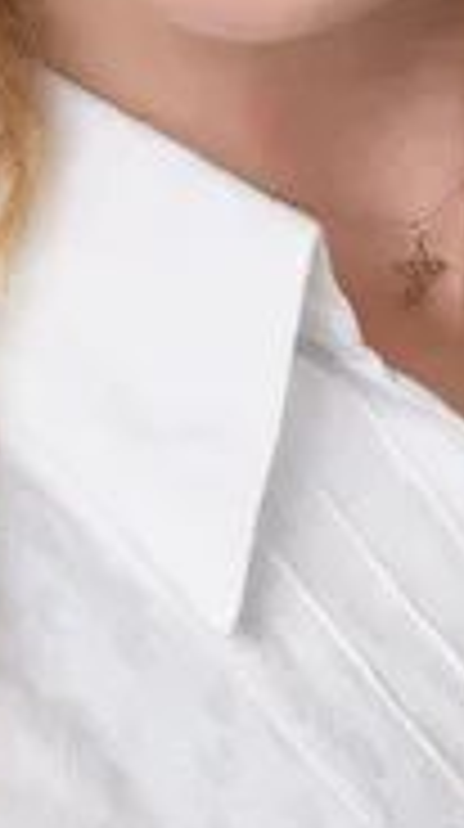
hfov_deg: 3.2
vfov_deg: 5.7
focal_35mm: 381
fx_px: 8364
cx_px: 230
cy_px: -79
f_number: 9
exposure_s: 1/125
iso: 100
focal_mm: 66
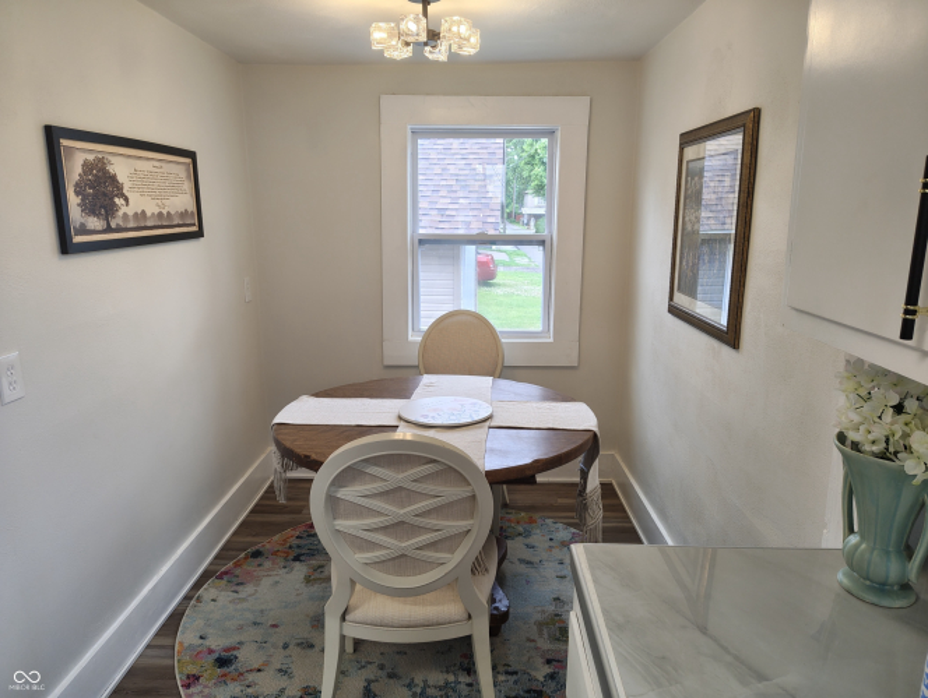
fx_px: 644
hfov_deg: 71.5
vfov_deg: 56.9
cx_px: 464
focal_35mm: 24
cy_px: 349
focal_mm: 5.56
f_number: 1.88
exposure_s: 1/100
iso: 109
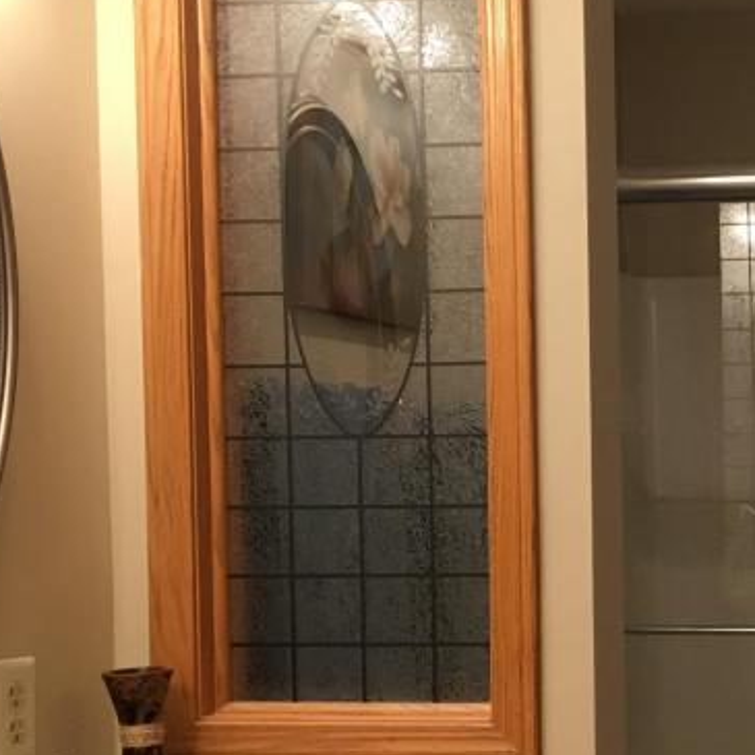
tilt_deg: -1.7
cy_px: 567
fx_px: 1777
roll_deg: +0.3
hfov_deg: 22.0
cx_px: 929
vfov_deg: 23.7
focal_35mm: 72
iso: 40
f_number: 2.2
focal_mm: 4.15
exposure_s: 1/30
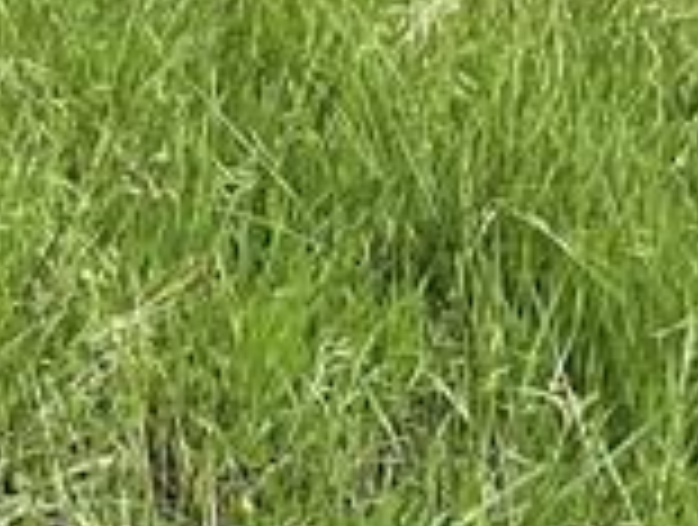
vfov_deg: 7.1
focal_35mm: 191
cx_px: -1085
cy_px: -922
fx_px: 3860
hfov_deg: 9.1
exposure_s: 1/209
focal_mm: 3
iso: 16
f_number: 1.8
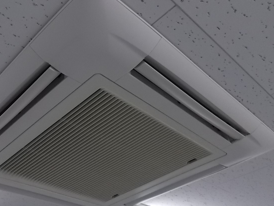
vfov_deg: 37.7
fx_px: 301
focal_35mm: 38
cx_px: 103
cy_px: 108
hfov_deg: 48.5
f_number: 3.2
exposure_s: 1/200
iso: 400
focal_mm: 4.6
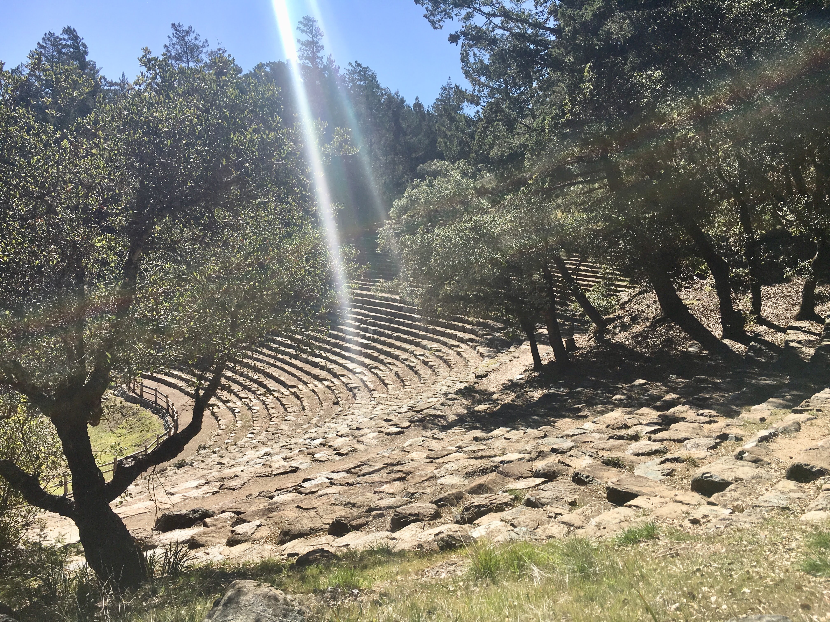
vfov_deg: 48.2
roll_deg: -0.9
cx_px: 415
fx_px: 695
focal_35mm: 29
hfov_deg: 61.7
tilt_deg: -8.8
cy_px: 311
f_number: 2.2
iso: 25
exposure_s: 1/1789
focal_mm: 4.15
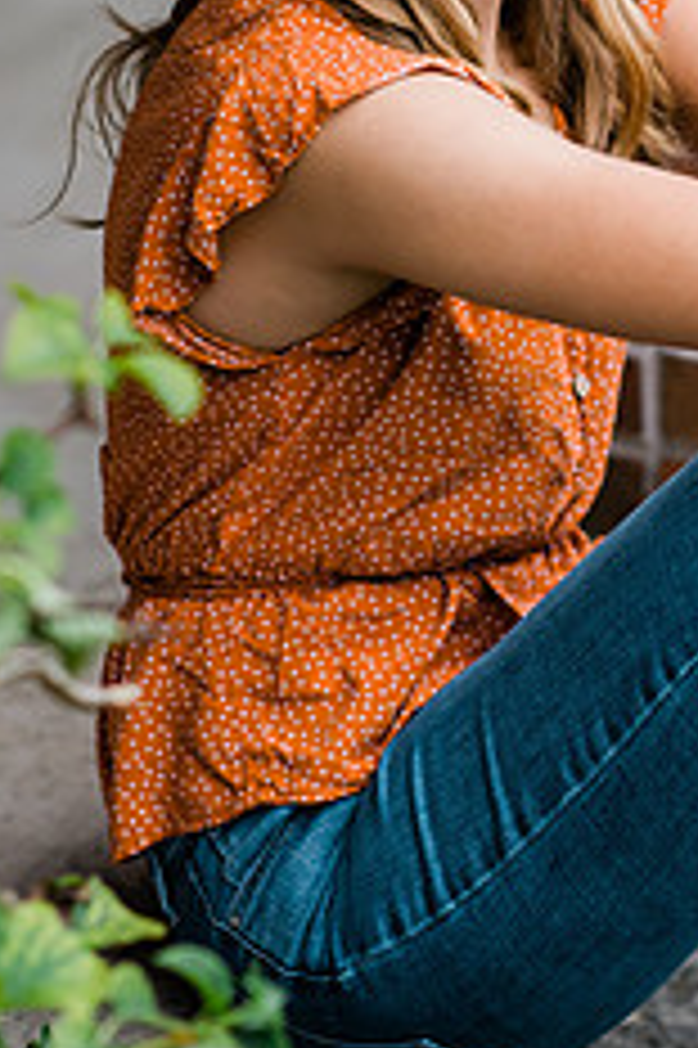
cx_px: 621
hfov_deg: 8.3
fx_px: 4776
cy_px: 252
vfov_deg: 12.5
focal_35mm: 164
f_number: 2.8
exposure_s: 1/500
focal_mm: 85
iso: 320
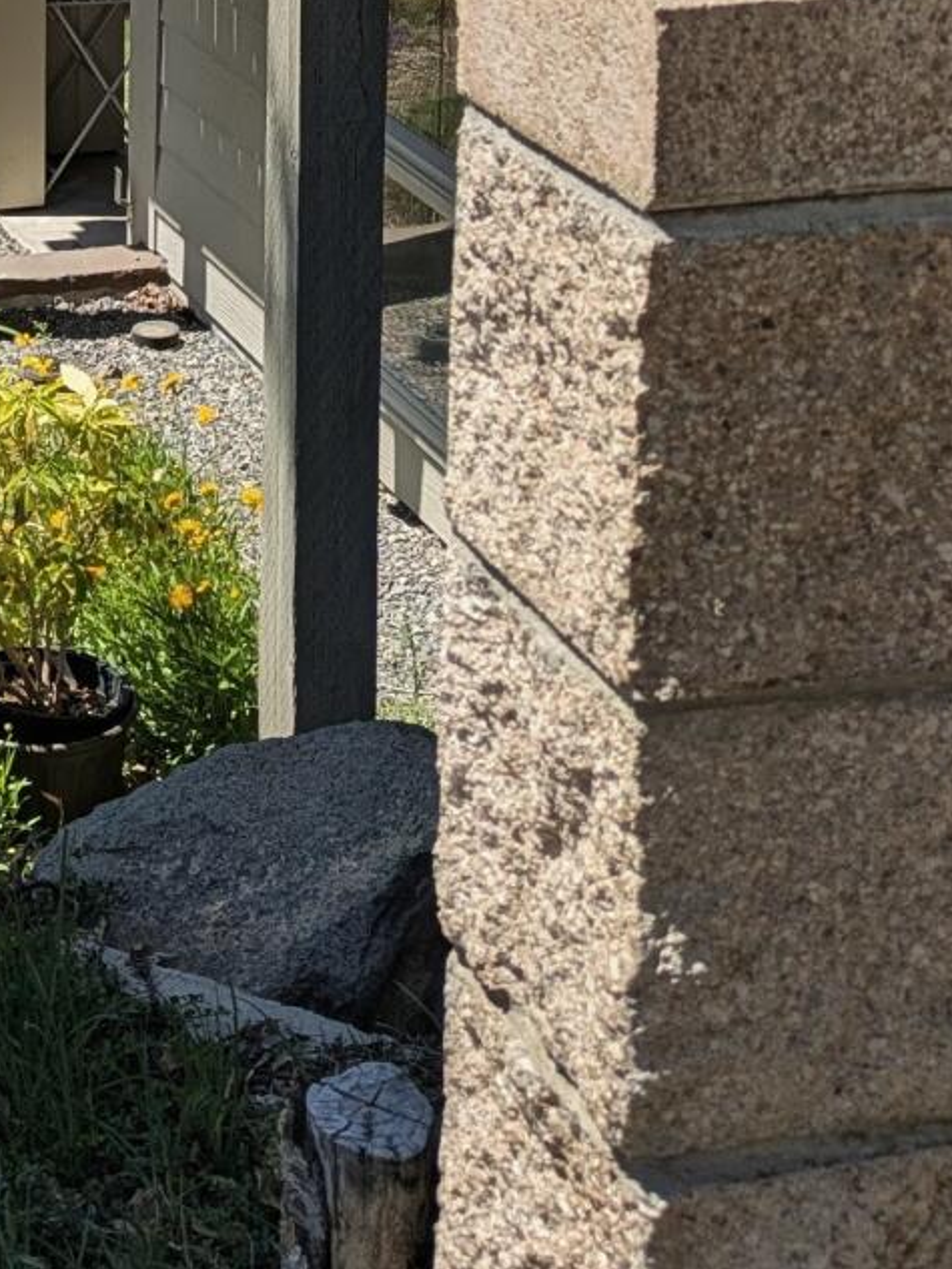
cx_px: 37
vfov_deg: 21.3
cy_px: -573
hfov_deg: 18.3
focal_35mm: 79
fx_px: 2896
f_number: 1.89
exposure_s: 1/2222
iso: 52
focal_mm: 5.43
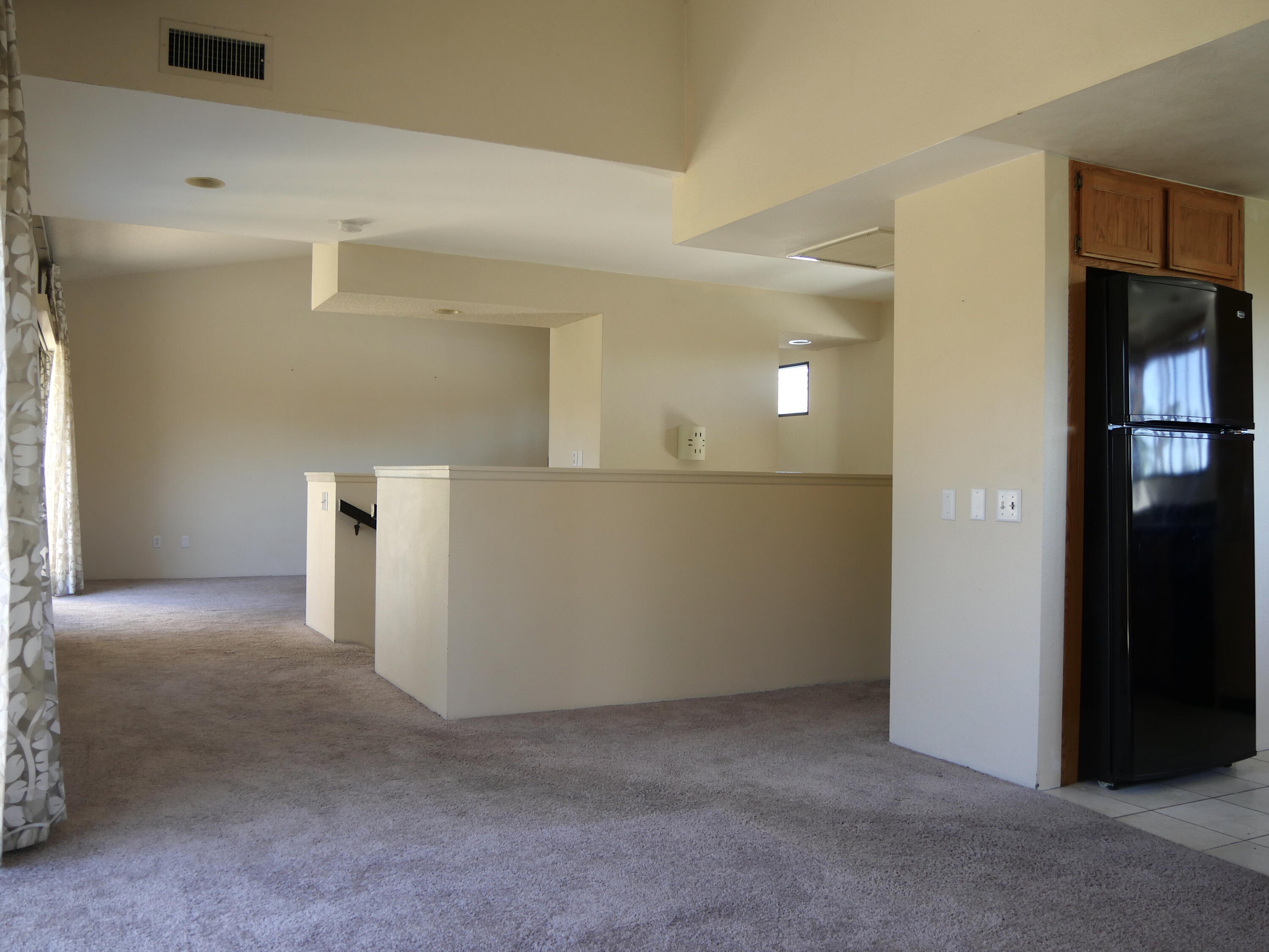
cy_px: 476
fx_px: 1026
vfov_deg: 49.7
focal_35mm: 28
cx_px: 634
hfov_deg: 63.4
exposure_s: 1/60
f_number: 3.5
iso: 320
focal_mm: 14
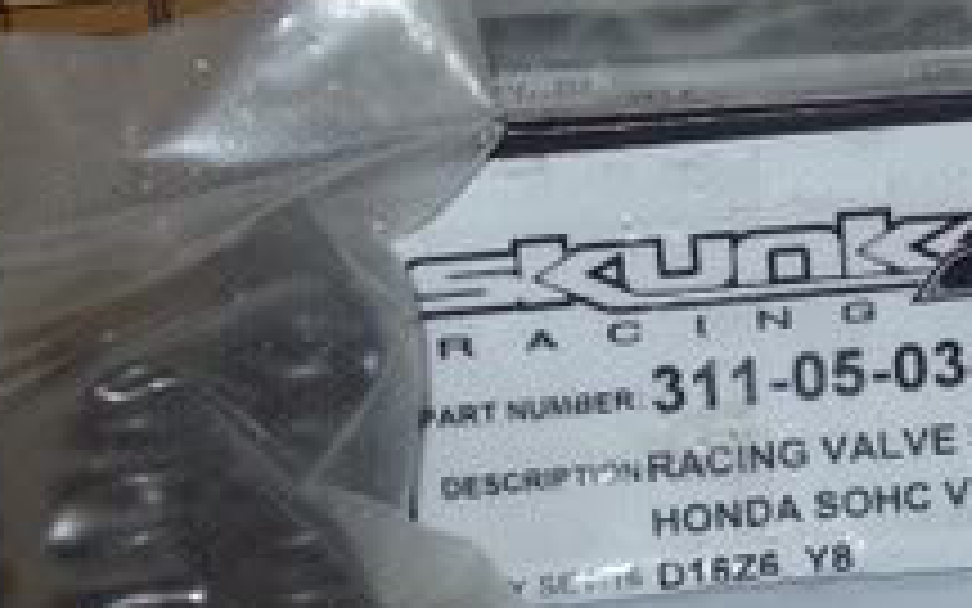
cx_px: 1372
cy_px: 162
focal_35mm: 113
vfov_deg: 11.6
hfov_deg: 17.0
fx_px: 2993
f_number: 2.7
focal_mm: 6
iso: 80
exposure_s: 1/64
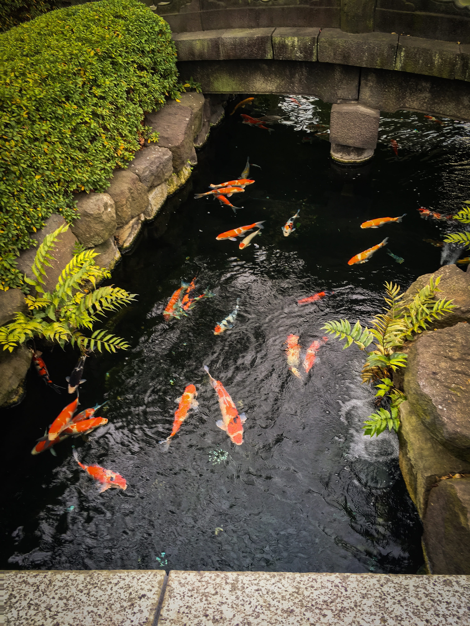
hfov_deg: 48.2
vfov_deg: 61.7
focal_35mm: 29
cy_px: 313
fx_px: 525
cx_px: 235
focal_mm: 4.15
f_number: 2.2
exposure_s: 1/40
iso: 25
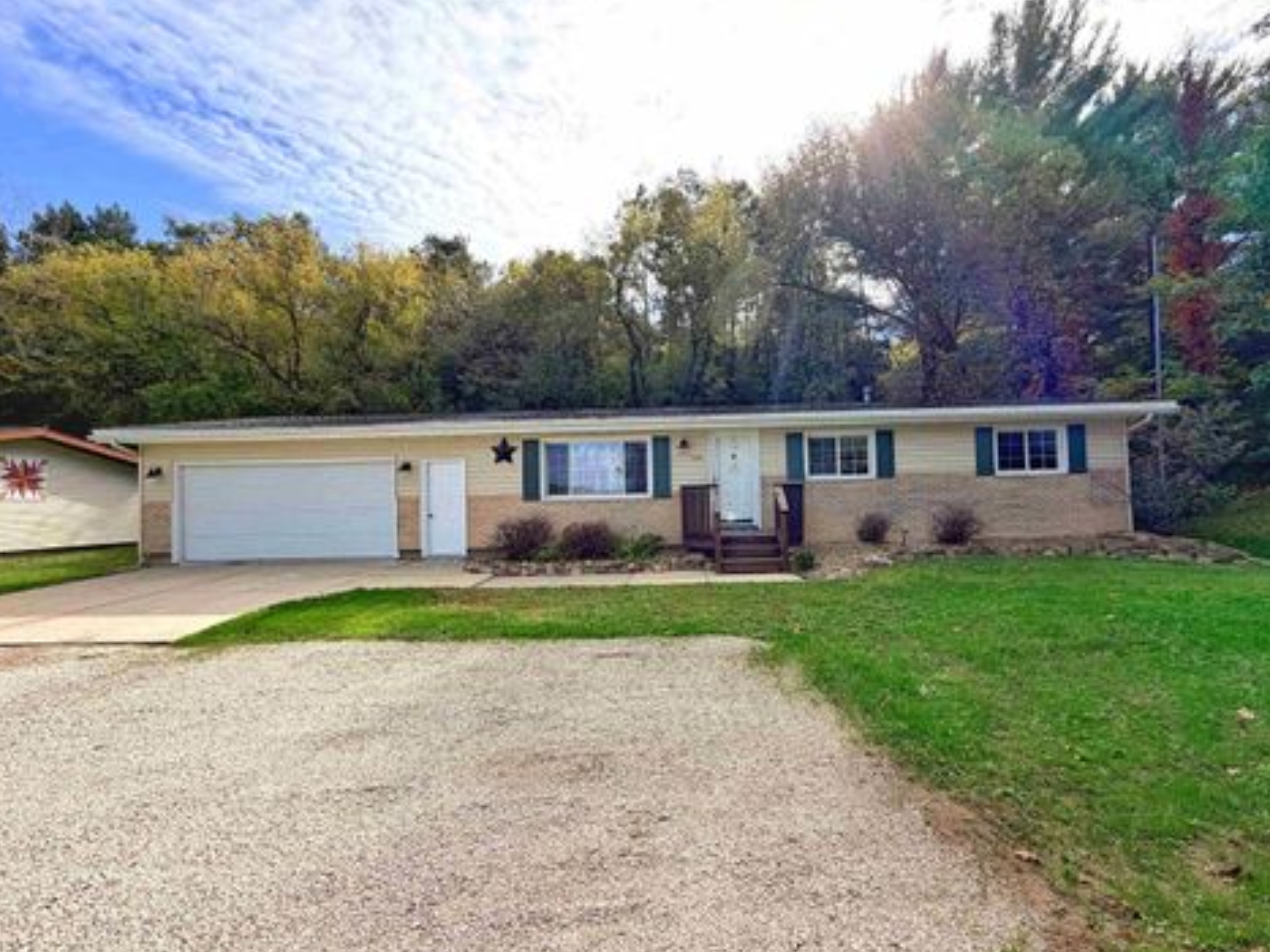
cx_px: 655
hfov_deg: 98.2
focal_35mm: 15
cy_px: 491
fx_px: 550
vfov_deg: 81.7
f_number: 2.2
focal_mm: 2.22
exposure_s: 1/770
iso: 32
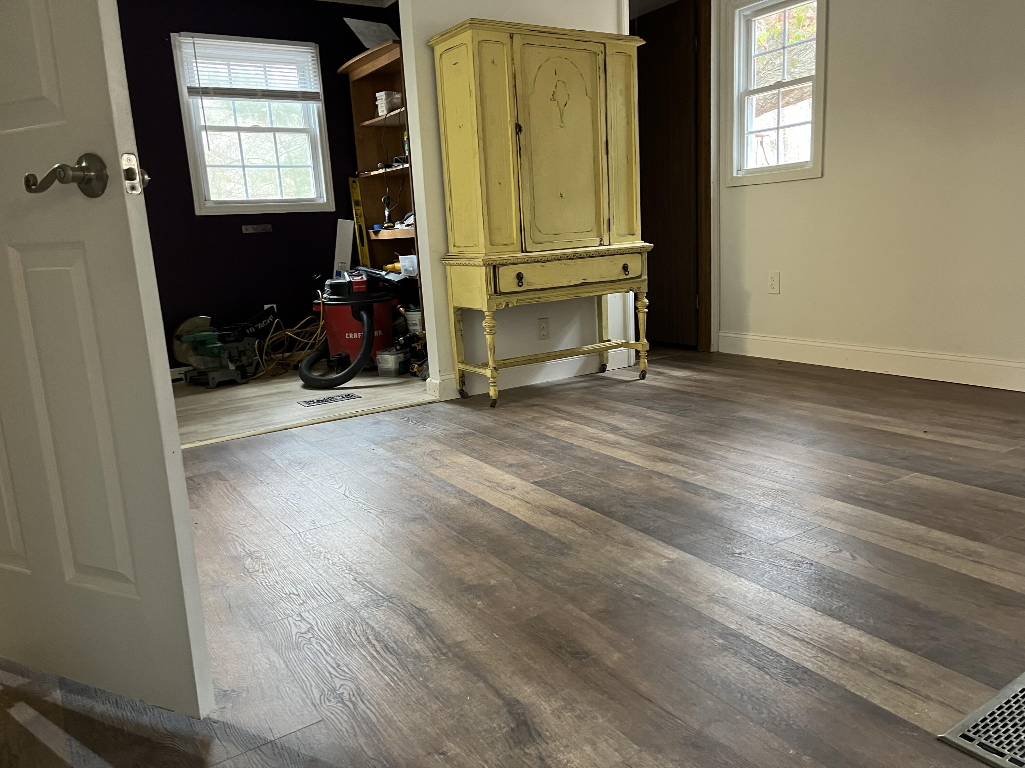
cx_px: 512
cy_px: 384
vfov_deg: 53.1
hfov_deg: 67.3
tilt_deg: -11.0
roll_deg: +2.9
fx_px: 770
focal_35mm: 26
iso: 400
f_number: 1.6
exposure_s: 1/40
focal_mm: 5.1
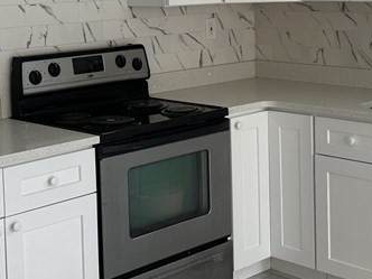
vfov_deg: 19.7
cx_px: 214
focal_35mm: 74
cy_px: 63
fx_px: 795
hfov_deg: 26.3
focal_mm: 6.86
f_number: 1.78
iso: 64
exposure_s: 1/152
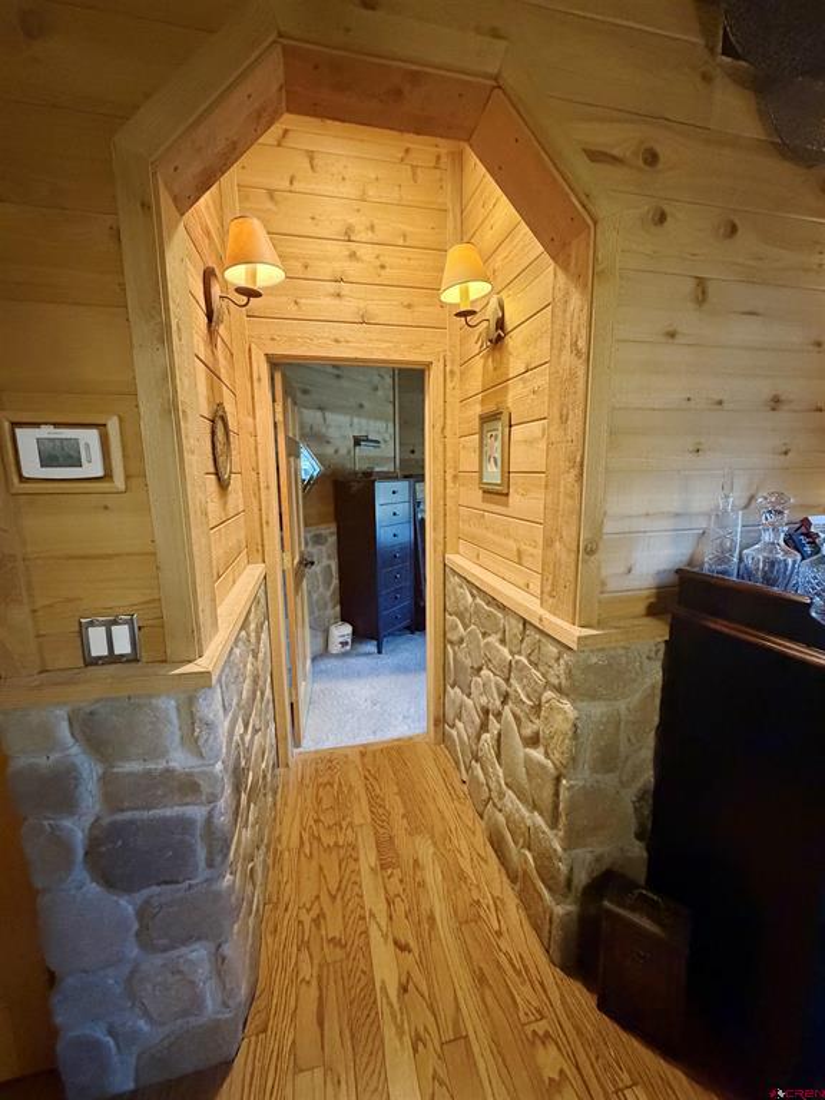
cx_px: 412
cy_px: 550
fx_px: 445
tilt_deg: -9.0
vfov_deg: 102.1
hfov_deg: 85.7
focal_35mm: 14
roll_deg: +1.3
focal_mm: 2.22
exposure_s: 1/60
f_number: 2.2
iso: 1250
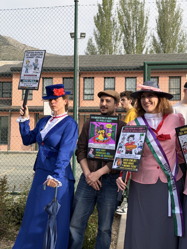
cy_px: 124
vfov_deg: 39.7
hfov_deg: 30.3
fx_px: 346
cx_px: 94
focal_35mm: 48
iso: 64
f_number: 1.78
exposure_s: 1/1678
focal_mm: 6.76
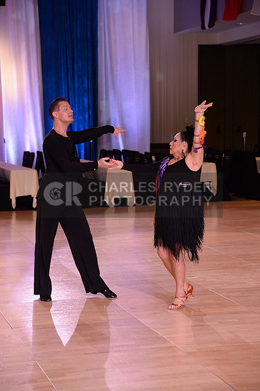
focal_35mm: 85
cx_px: 130
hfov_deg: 16.0
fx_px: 924
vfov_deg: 23.9
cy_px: 196
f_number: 5
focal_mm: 85
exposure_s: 1/250
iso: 2000
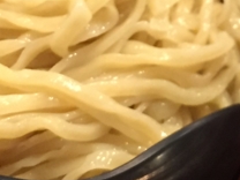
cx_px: 235
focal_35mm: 143
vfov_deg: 10.2
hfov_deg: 13.6
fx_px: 991
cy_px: -42
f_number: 2.2
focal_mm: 4.15
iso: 250
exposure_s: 1/17
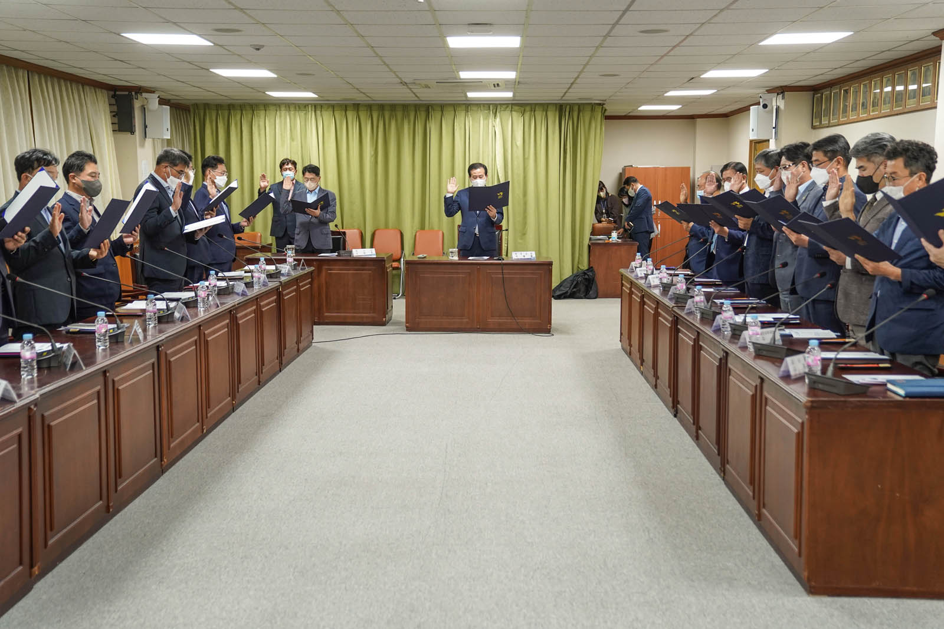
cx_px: 472
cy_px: 314
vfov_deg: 33.4
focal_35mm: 40
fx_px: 1049
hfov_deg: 48.5
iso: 1000
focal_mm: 40
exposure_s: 1/160
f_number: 2.8
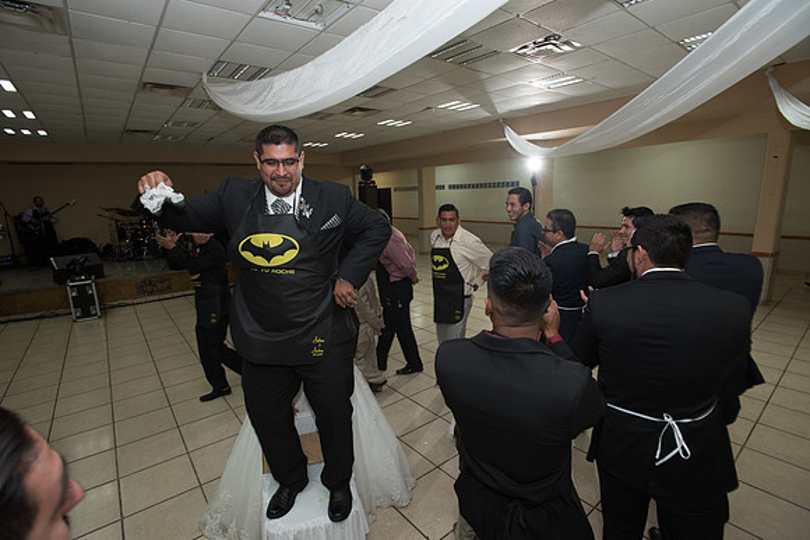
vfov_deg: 70.5
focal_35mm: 17
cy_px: 270
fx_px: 383
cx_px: 405
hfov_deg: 93.3
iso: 1600
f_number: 4
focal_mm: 17
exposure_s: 1/100
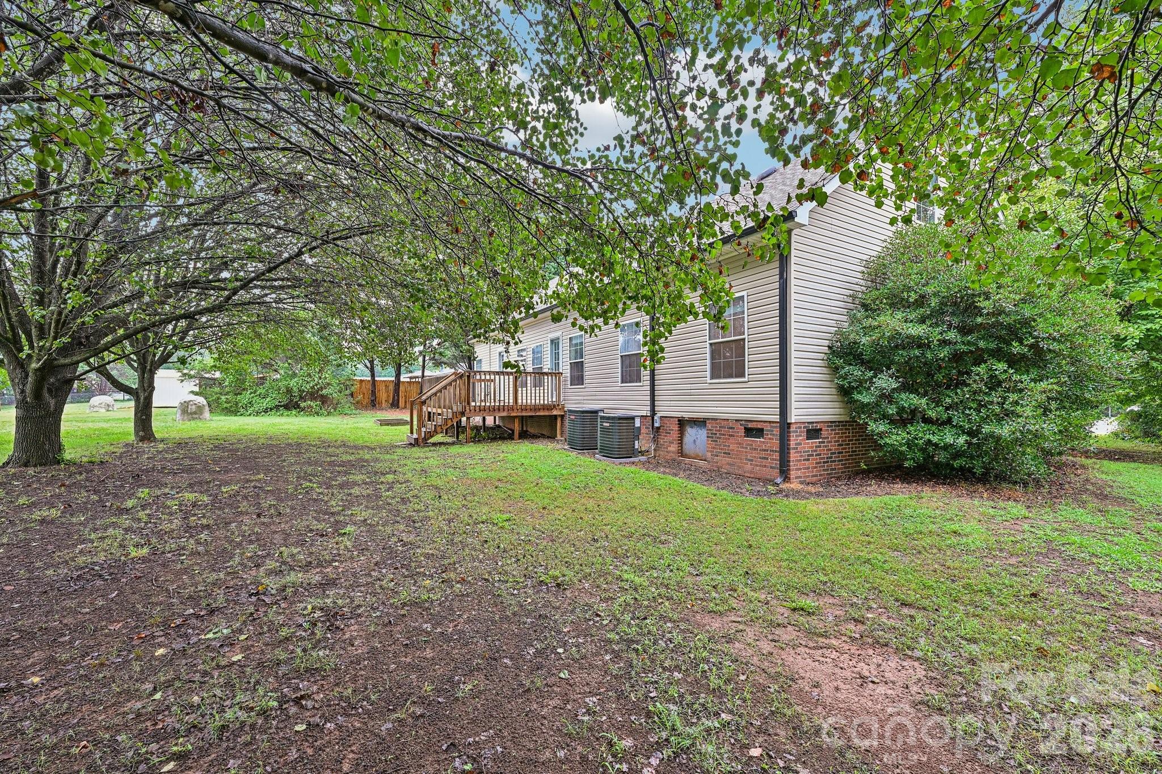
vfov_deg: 81.2
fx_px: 452
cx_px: 581
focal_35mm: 14
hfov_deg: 104.3
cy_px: 387
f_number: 8
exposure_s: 1/15
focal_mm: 14
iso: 220
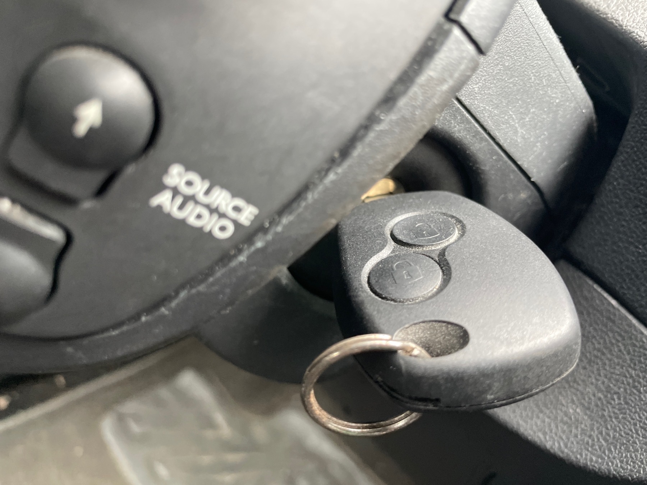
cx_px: 324
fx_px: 486
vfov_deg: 53.1
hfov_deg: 67.3
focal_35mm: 26
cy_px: 242
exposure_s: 1/60
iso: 250
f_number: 1.6
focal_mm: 4.2
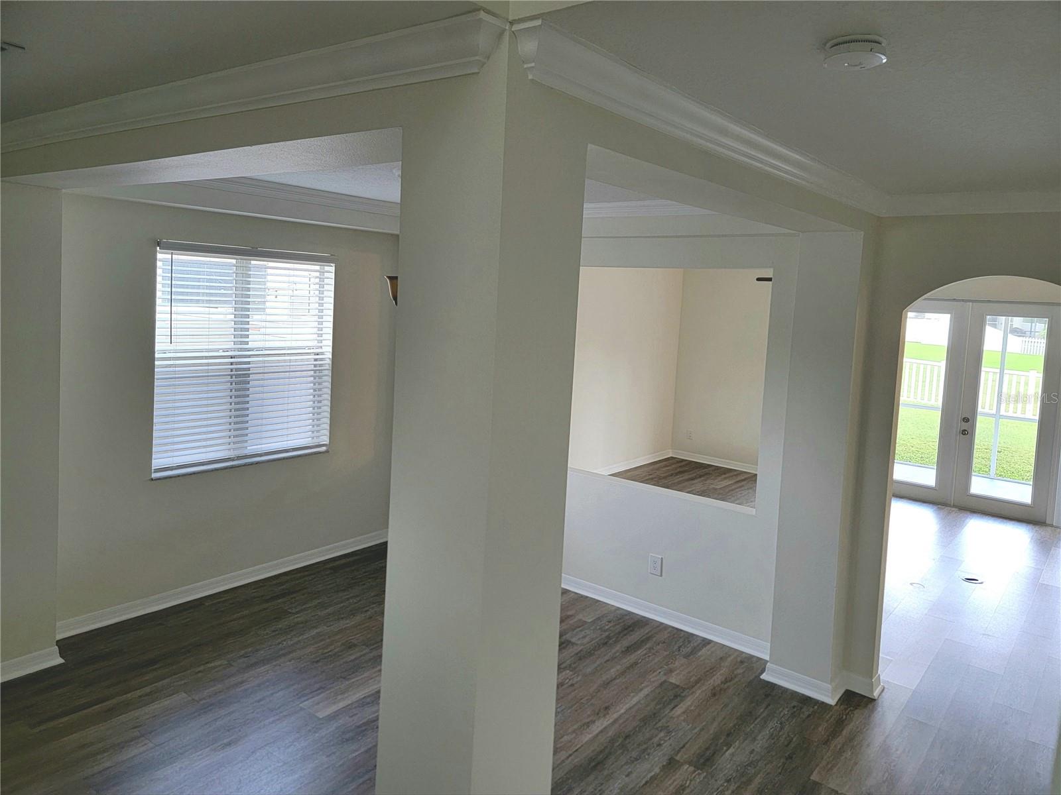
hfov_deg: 71.6
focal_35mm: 24
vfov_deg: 56.8
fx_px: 736
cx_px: 530
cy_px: 398
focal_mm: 6.7
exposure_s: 1/40
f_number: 1.8
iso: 200
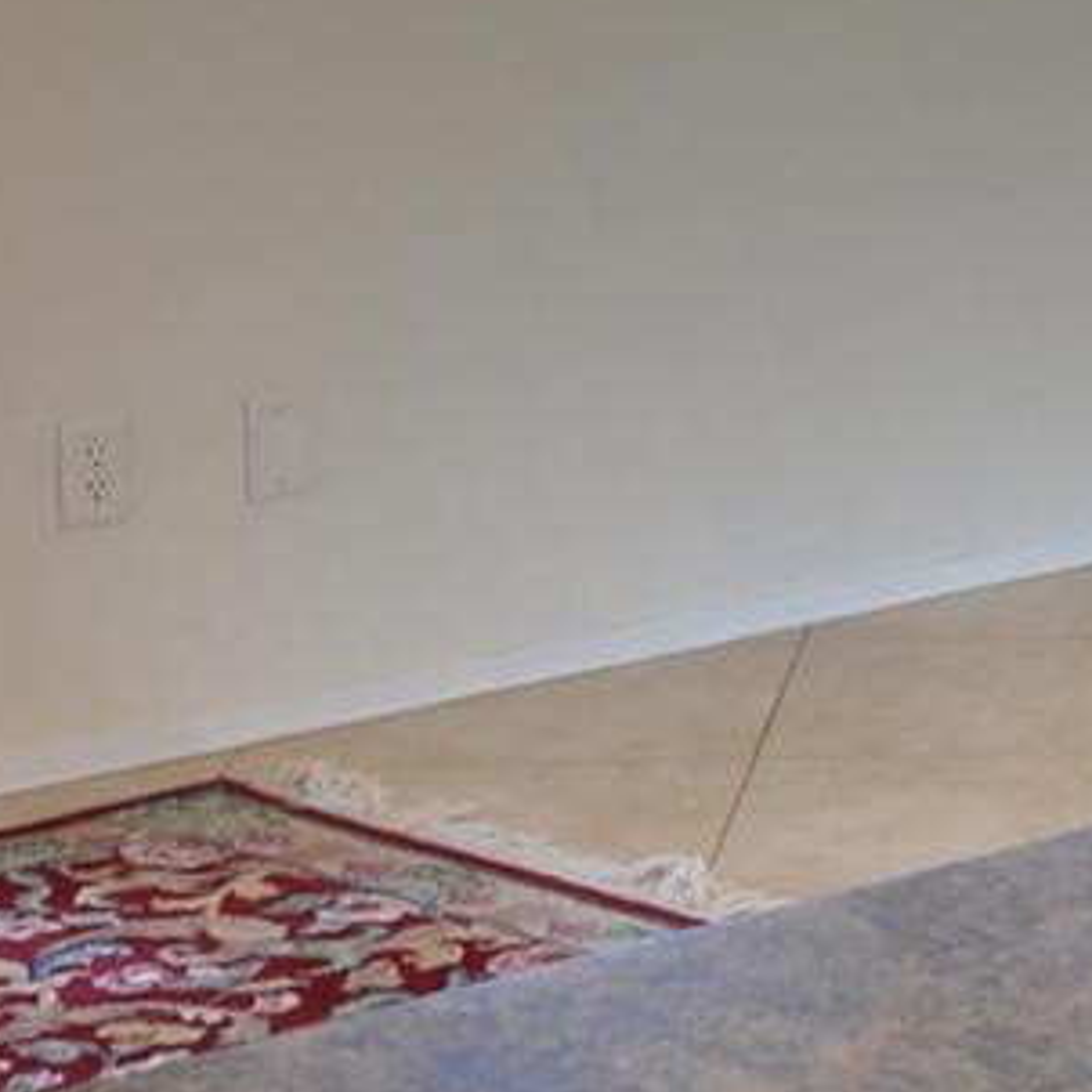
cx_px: 1638
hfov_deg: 12.3
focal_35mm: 135
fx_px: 4818
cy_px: 1772
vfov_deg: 12.2
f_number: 11
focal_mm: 16
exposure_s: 1/2.5
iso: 100
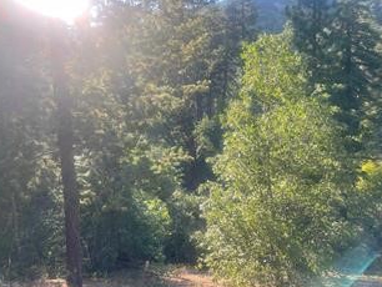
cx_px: 195
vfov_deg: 48.3
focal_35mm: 29
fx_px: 320
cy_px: 137
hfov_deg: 61.6
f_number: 1.5
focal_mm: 5.7
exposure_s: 1/840
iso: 50
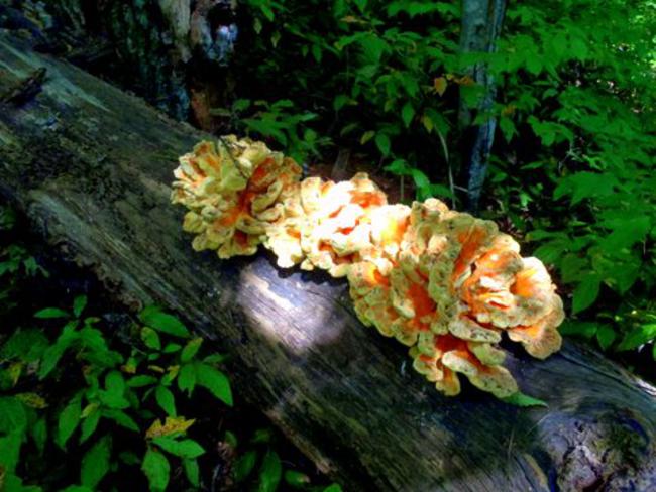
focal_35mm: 28
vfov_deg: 49.8
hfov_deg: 63.4
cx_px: 328
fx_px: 531
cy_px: 246
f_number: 3.9
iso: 320
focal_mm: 5
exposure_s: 1/250
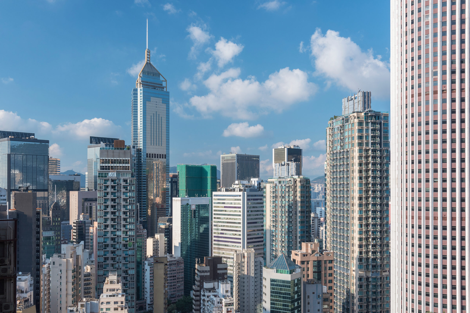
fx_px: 496
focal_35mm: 38
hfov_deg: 50.7
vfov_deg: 35.1
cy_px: 156
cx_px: 235
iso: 400
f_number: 10
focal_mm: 38
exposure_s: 1/160
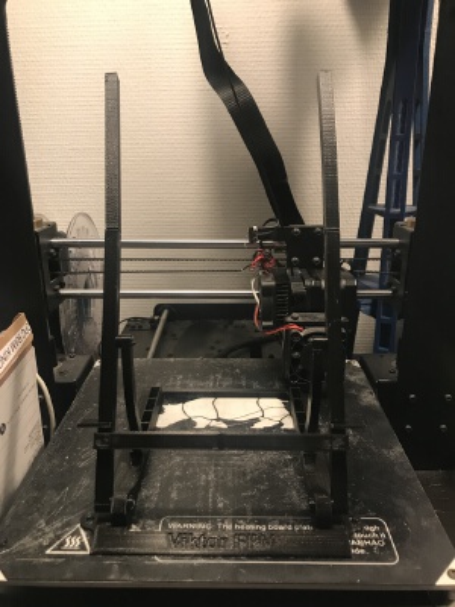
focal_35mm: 28
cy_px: 304
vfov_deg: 63.4
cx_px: 228
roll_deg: +0.1
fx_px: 491
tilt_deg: -18.2
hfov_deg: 49.7
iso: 64
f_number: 1.8
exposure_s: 1/17
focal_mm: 3.99
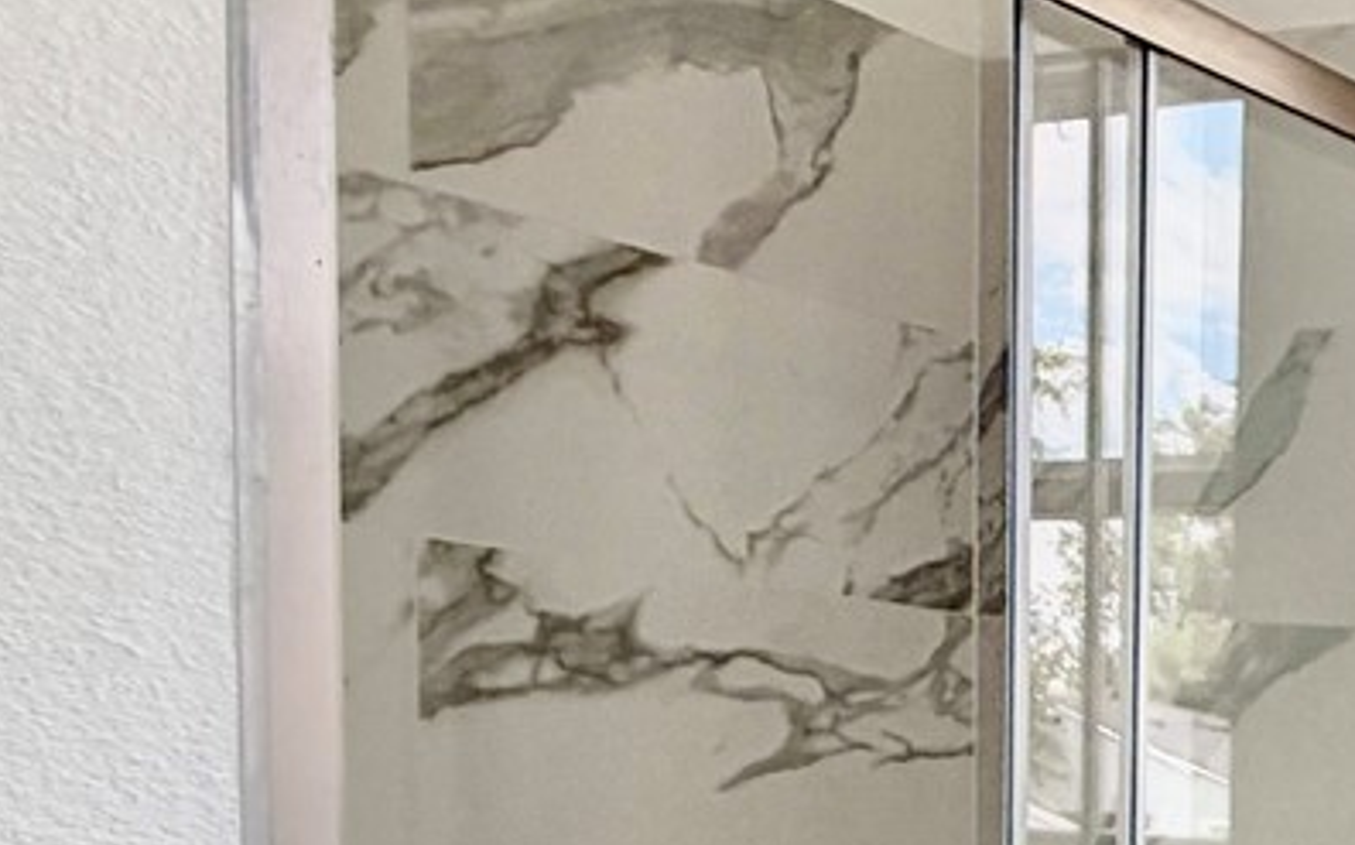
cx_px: 2166
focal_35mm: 60
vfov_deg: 20.1
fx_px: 2214
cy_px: 1057
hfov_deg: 24.3
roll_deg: -2.9
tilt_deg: -4.9
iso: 50
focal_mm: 2.22
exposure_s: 1/133
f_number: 2.2
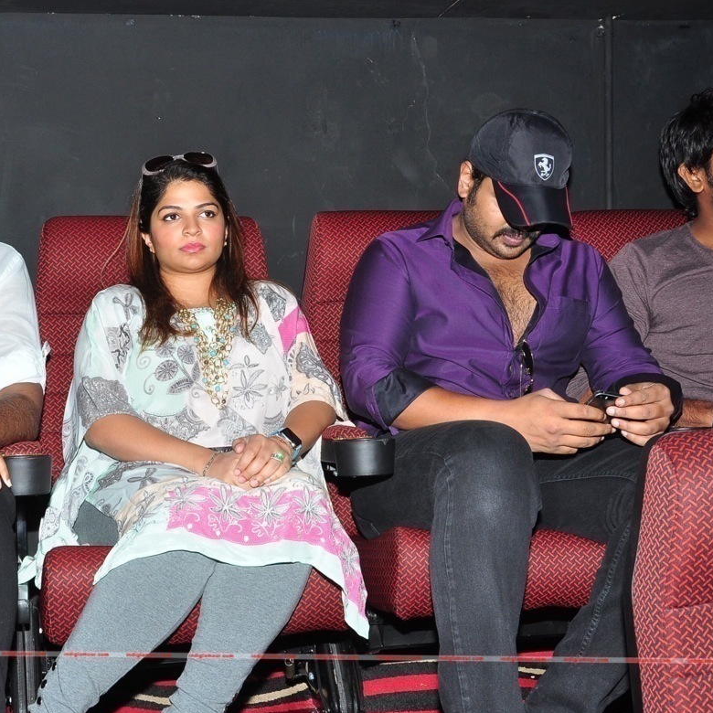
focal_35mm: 47
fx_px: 1095
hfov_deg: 35.5
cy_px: 356
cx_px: 210
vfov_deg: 36.1
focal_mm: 24
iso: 400
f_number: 9
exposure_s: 1/125
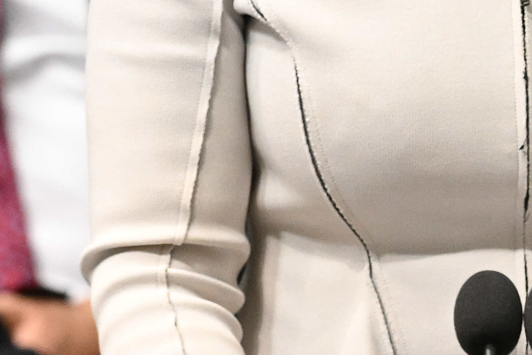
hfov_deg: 1.1
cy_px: -25
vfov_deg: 0.8
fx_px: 26672
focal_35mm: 1805
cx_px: 664
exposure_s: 1/320
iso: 2500
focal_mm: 400
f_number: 3.5
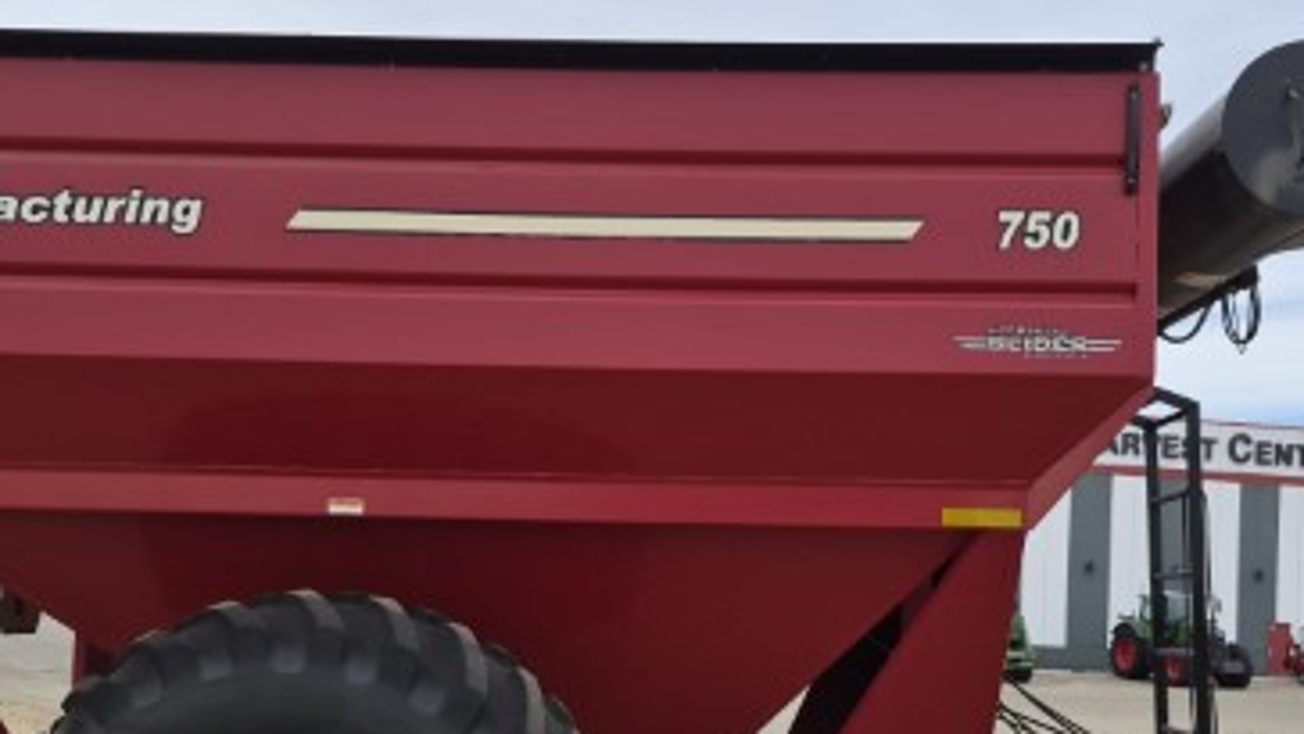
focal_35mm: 44
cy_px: 559
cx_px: 656
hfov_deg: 46.4
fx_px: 1522
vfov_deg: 26.7
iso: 80
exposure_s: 1/2952
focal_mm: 5.4
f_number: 1.8
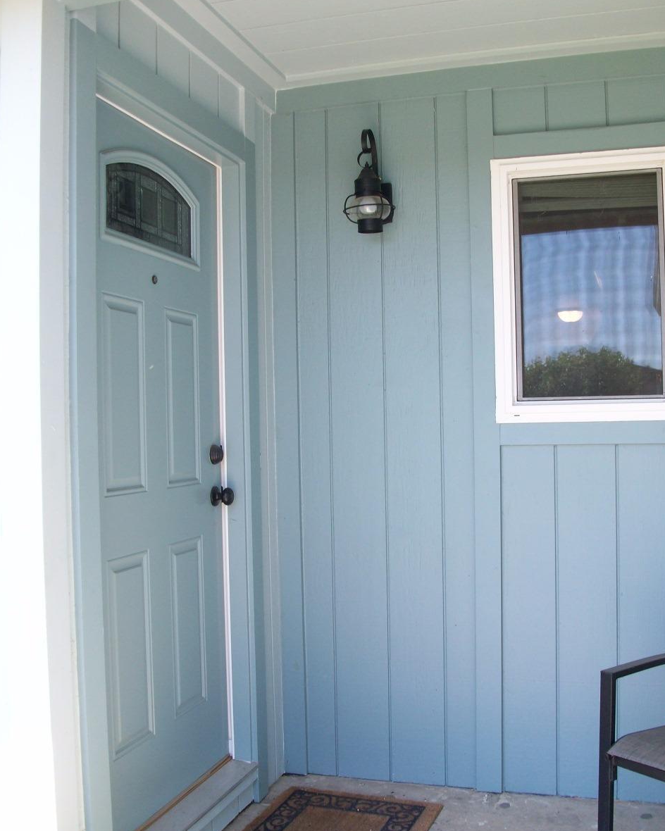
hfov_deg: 41.2
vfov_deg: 50.3
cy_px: 435
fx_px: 886
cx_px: 335
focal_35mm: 36
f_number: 2.8
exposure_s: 1/122
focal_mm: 5.7
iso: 64
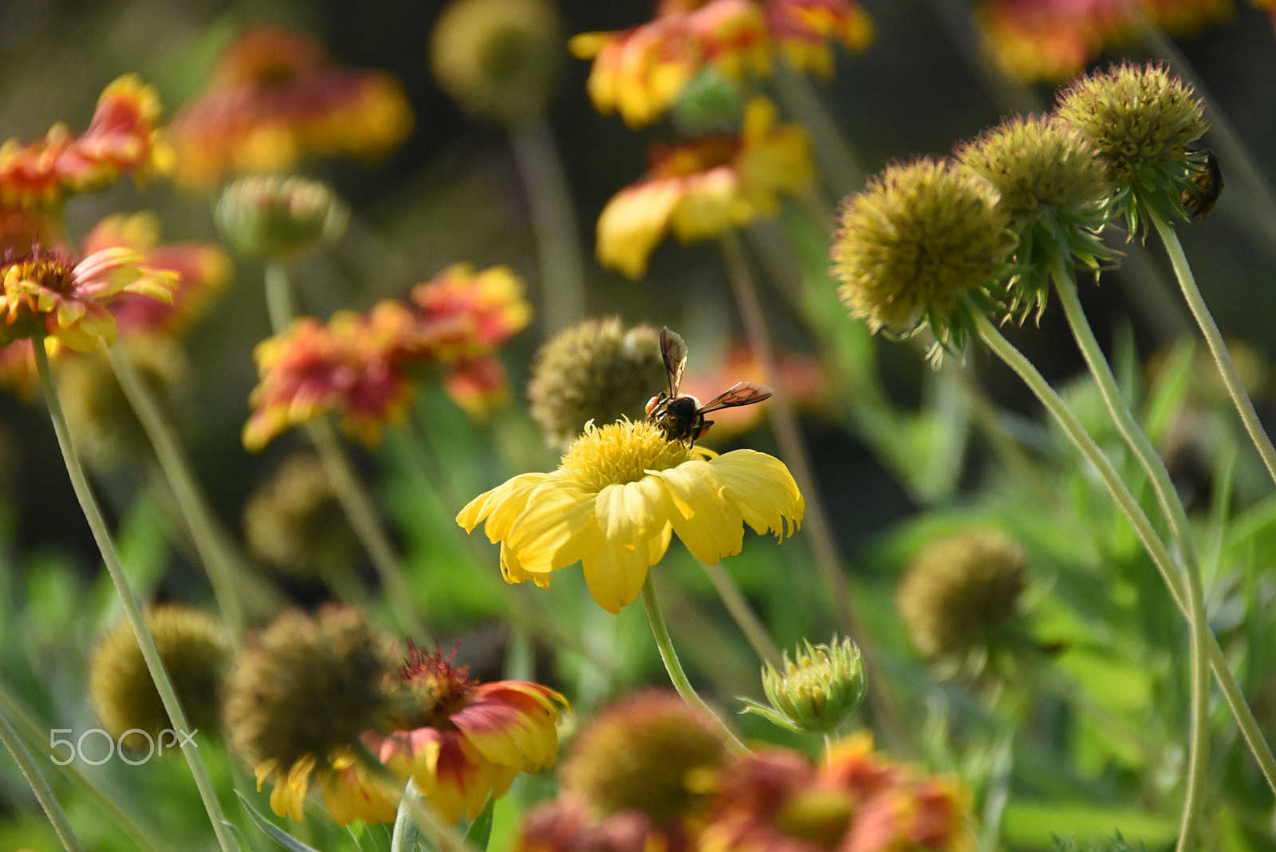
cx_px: 638
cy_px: 426
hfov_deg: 6.9
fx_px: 10637
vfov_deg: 4.6
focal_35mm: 300
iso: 1600
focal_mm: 200
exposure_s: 1/4000
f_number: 5.6
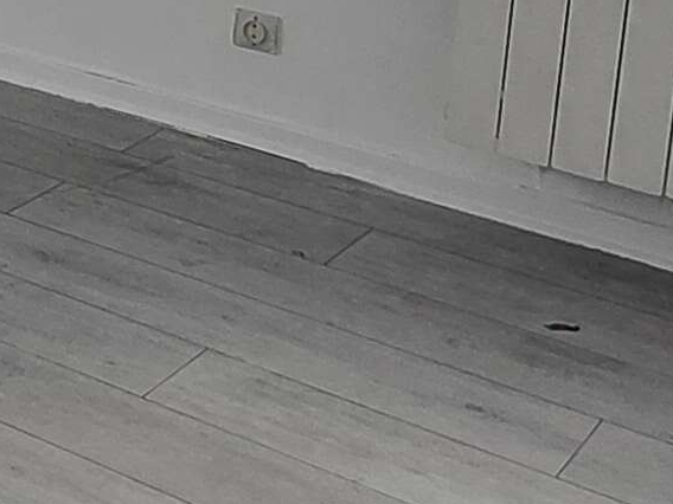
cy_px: -182
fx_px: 1789
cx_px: -402
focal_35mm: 92
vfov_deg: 15.2
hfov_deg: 18.3
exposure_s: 1/139
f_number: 2.2
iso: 40
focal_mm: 1.64
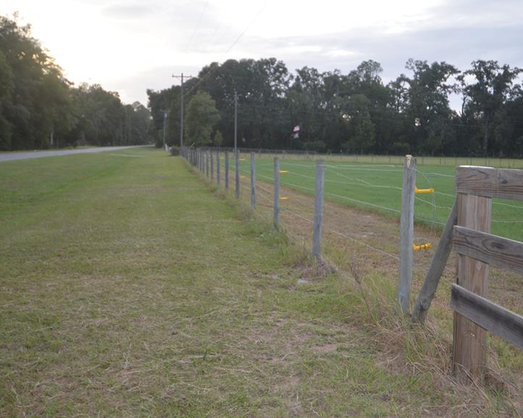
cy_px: 202
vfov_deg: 34.1
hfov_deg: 41.5
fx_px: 681
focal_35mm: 44
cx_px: 342
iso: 100
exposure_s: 1/125
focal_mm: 22
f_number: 4
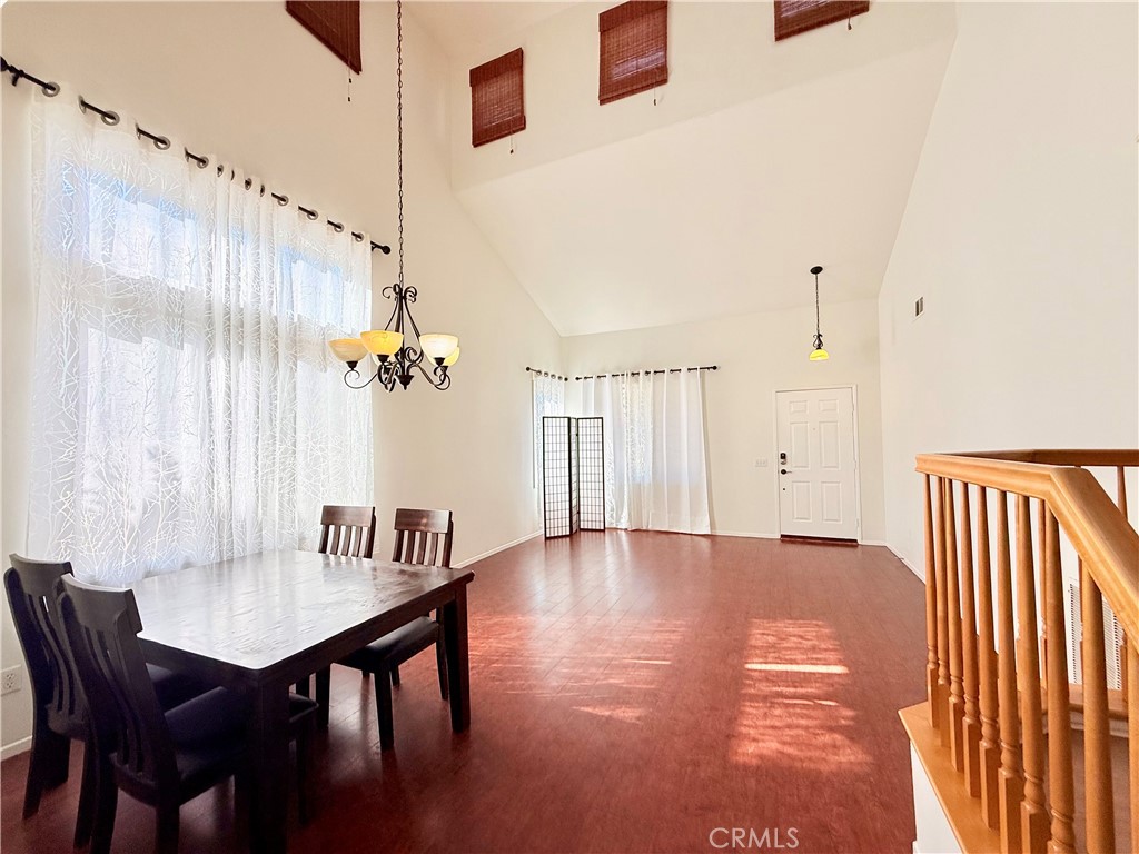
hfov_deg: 102.1
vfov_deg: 85.7
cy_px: 427
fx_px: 461
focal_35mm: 14
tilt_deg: +2.1
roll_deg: +1.2
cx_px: 570
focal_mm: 2.22
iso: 64
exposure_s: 1/433
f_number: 2.2
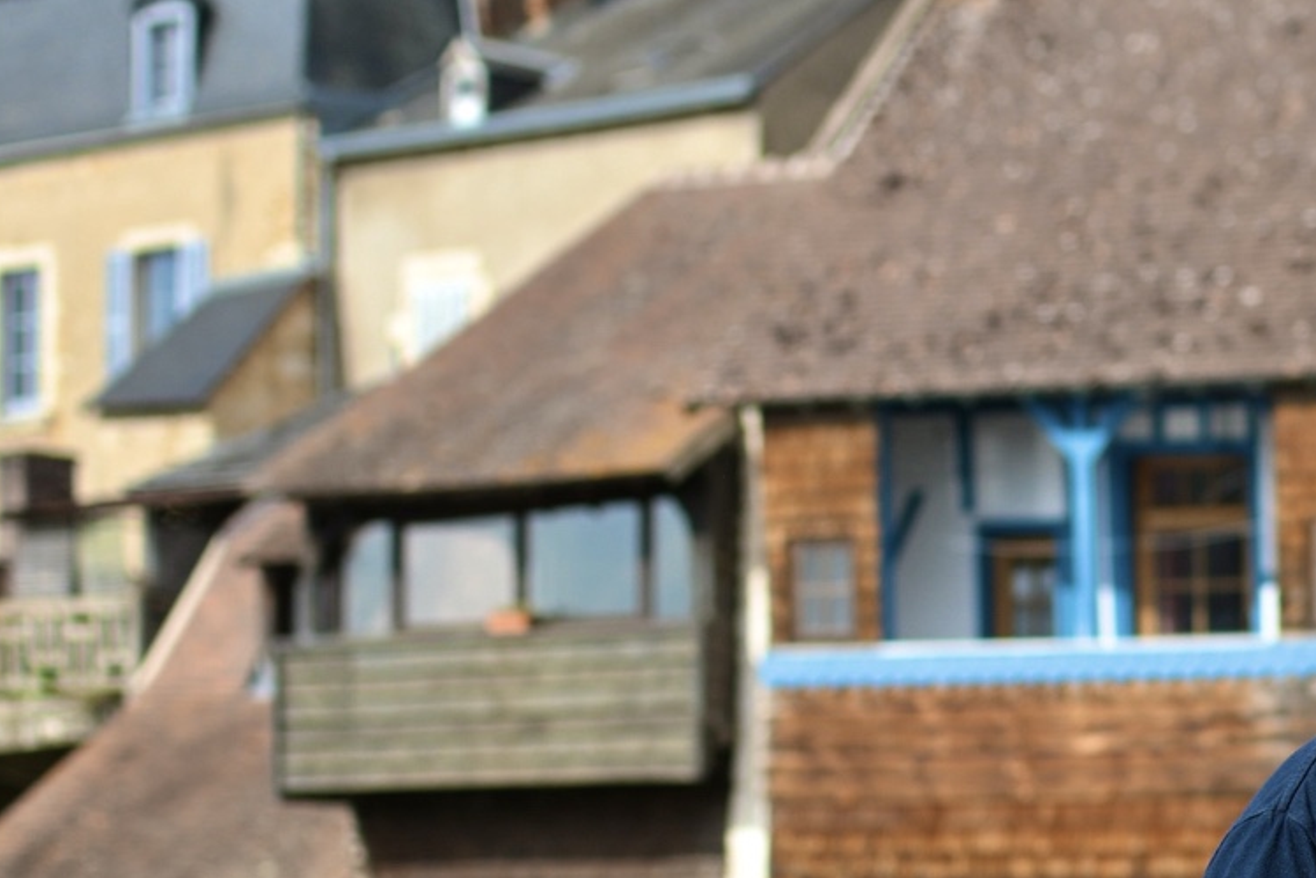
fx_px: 5131
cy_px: 933
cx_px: 1708
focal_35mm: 140
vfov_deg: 9.7
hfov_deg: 14.0
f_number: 2.8
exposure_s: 1/2000
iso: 100
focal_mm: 35
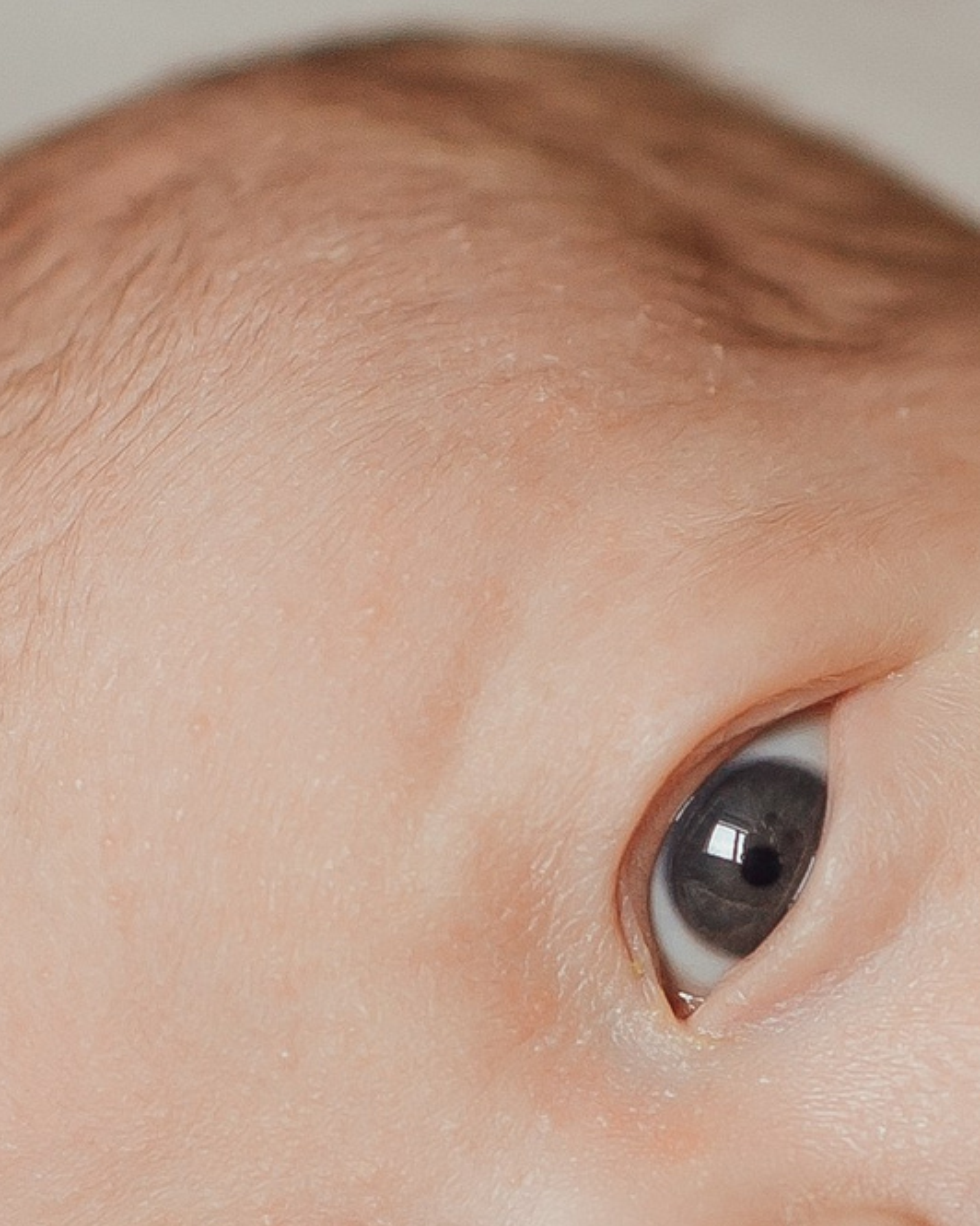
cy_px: 1193
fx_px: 5692
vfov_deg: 12.2
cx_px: 939
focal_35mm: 157
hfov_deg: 9.8
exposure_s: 1/250
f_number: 2.8
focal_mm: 35
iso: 500
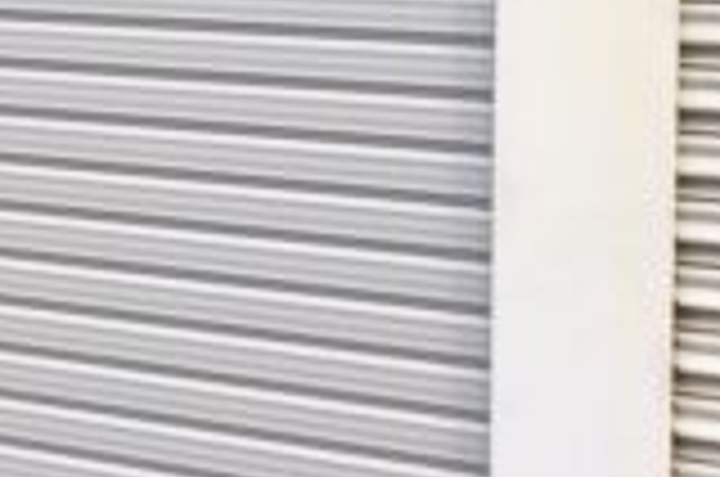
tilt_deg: -6.7
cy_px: -4
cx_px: -508
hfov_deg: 13.7
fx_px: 2715
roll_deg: +0.5
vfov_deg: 10.0
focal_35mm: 136
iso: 32
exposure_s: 1/542
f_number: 2.2
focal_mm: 4.15
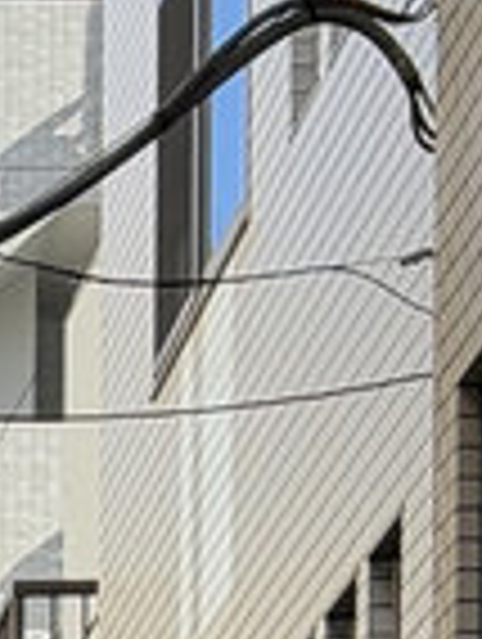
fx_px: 5831
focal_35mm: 315
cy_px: 1712
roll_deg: -0.8
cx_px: -1036
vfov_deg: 5.9
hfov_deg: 4.5
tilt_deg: +3.9
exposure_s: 1/1285
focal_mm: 6.76
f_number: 1.78
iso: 100
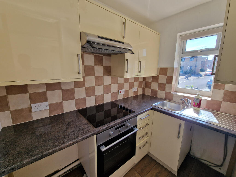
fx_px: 89
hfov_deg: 106.2
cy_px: 88
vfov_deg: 89.9
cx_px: 118
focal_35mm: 13
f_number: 2.2
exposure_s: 1/100
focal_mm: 2.2
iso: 50
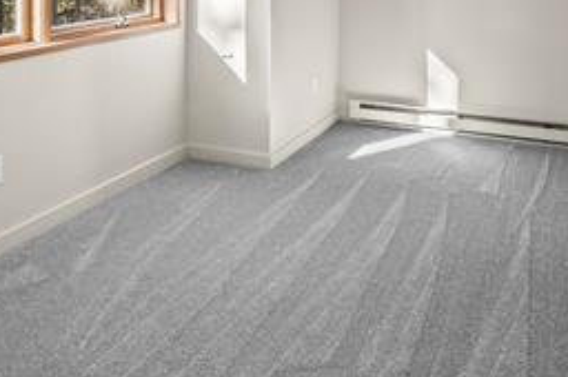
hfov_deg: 52.5
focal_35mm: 35
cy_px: -49
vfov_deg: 32.6
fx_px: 552
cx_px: 413
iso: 800
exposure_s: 1/5
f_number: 10
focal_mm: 14
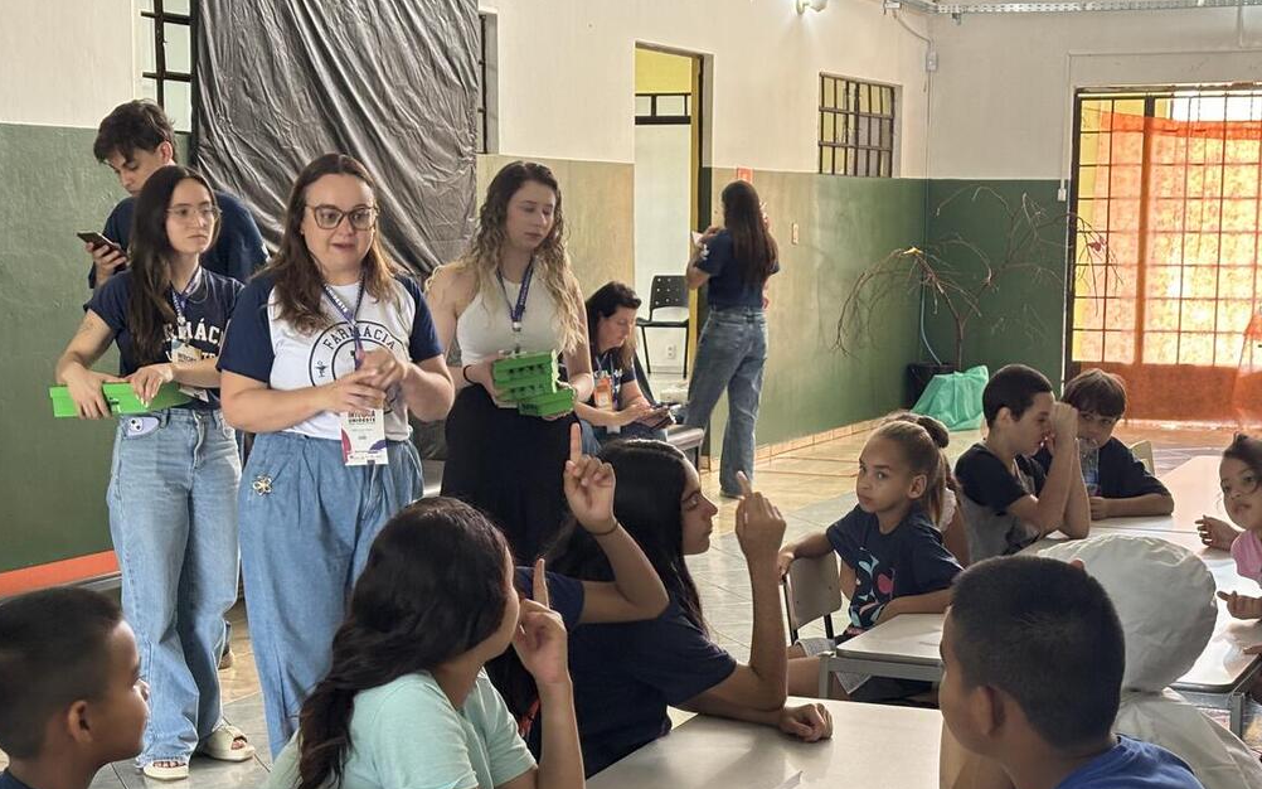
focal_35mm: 66
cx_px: 688
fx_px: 2270
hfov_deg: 31.1
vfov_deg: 19.6
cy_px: 563
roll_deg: -0.5
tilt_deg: -8.4
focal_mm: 5.96
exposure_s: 1/40
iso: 200
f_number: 1.6
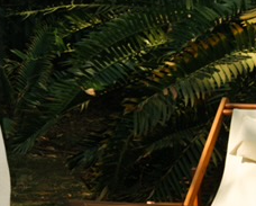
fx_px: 1373
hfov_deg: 10.4
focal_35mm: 181
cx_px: -101
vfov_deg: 8.5
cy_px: 51
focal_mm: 28.9
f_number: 4
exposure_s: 1/250
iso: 200
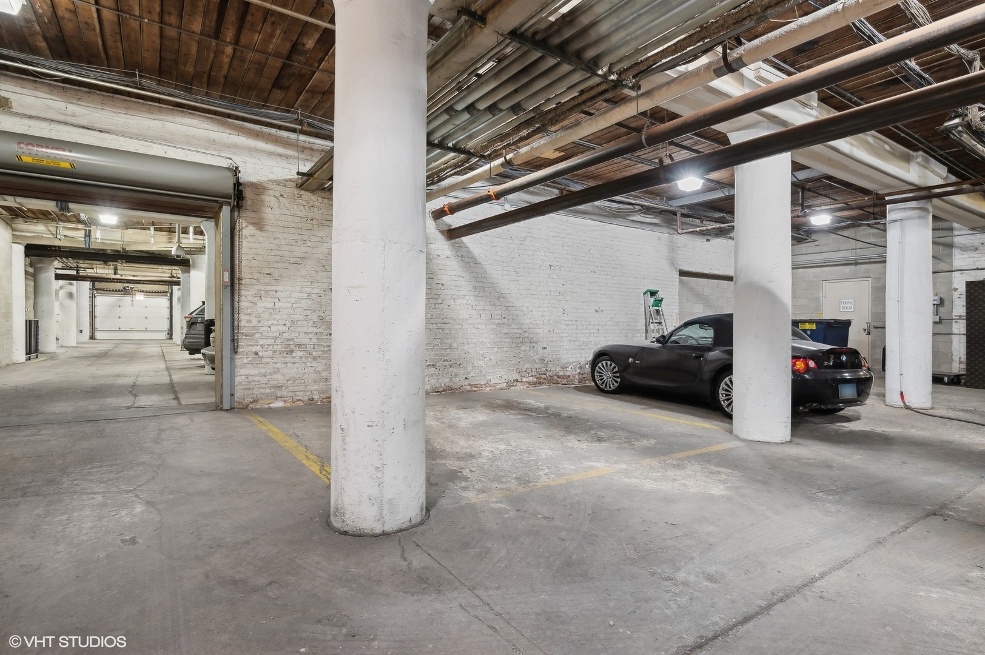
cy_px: 328
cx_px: 492
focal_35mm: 18
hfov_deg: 90.0
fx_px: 492
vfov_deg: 67.3
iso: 1600
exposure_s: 1/4
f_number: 9.5
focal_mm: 18
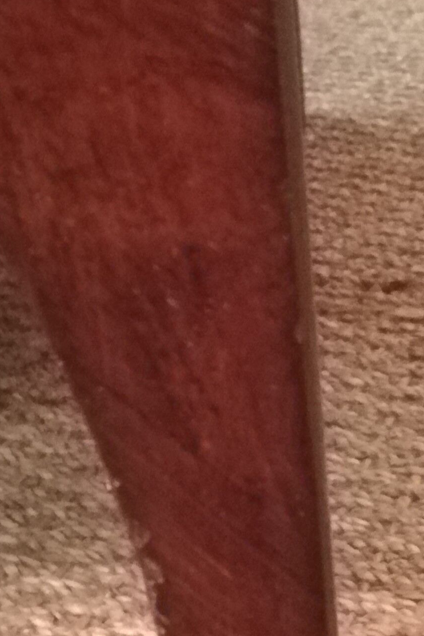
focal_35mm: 56
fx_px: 990
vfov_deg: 34.0
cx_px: 202
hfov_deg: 24.2
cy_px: 557
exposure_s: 1/14.3
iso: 2500
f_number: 2.2
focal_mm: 3.83
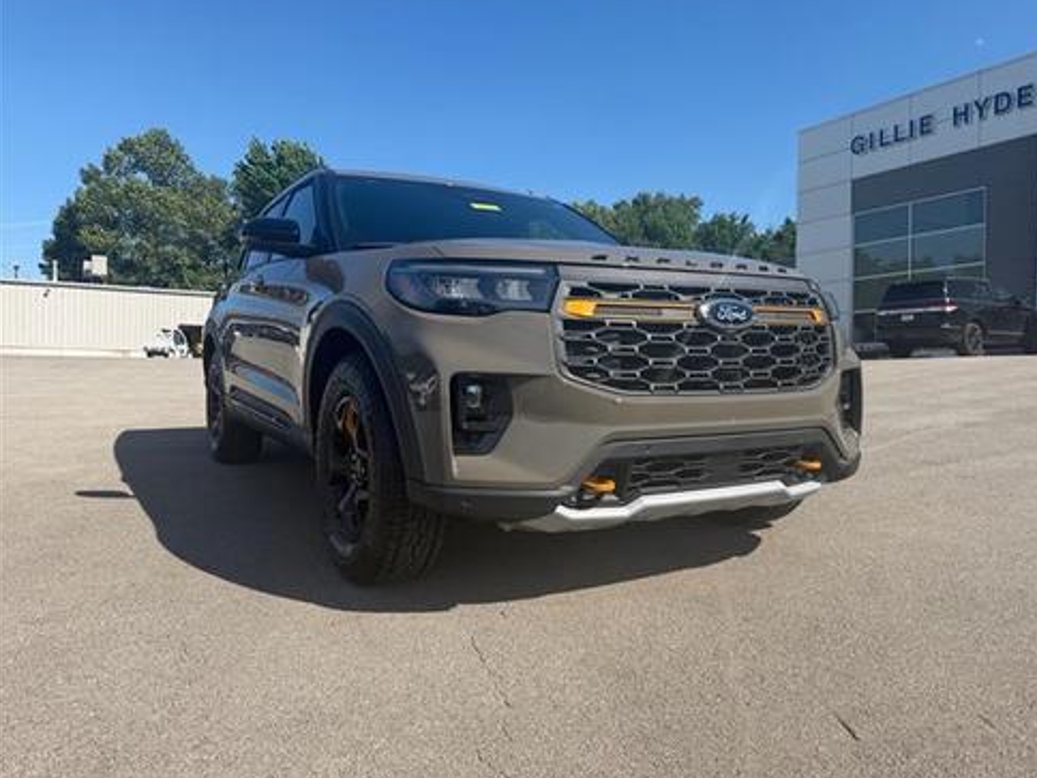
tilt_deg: +0.3
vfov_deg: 54.9
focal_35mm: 25
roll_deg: -0.4
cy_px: 388
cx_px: 538
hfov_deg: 69.4
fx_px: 749
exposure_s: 1/3584
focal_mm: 6.76
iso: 80
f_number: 1.78
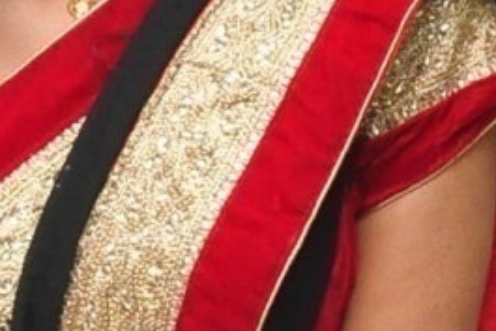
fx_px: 3377
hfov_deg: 8.4
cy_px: 908
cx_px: 127
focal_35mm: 245
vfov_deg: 5.4
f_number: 7.1
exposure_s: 1/125
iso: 1600
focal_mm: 24
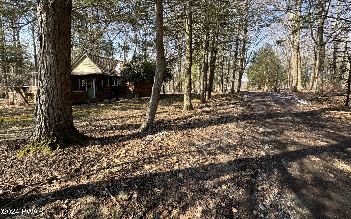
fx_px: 143
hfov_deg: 101.5
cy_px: 91
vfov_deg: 74.2
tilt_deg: -4.1
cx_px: 174
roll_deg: -3.9
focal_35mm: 15
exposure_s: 1/318
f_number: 2.2
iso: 40
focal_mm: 2.22
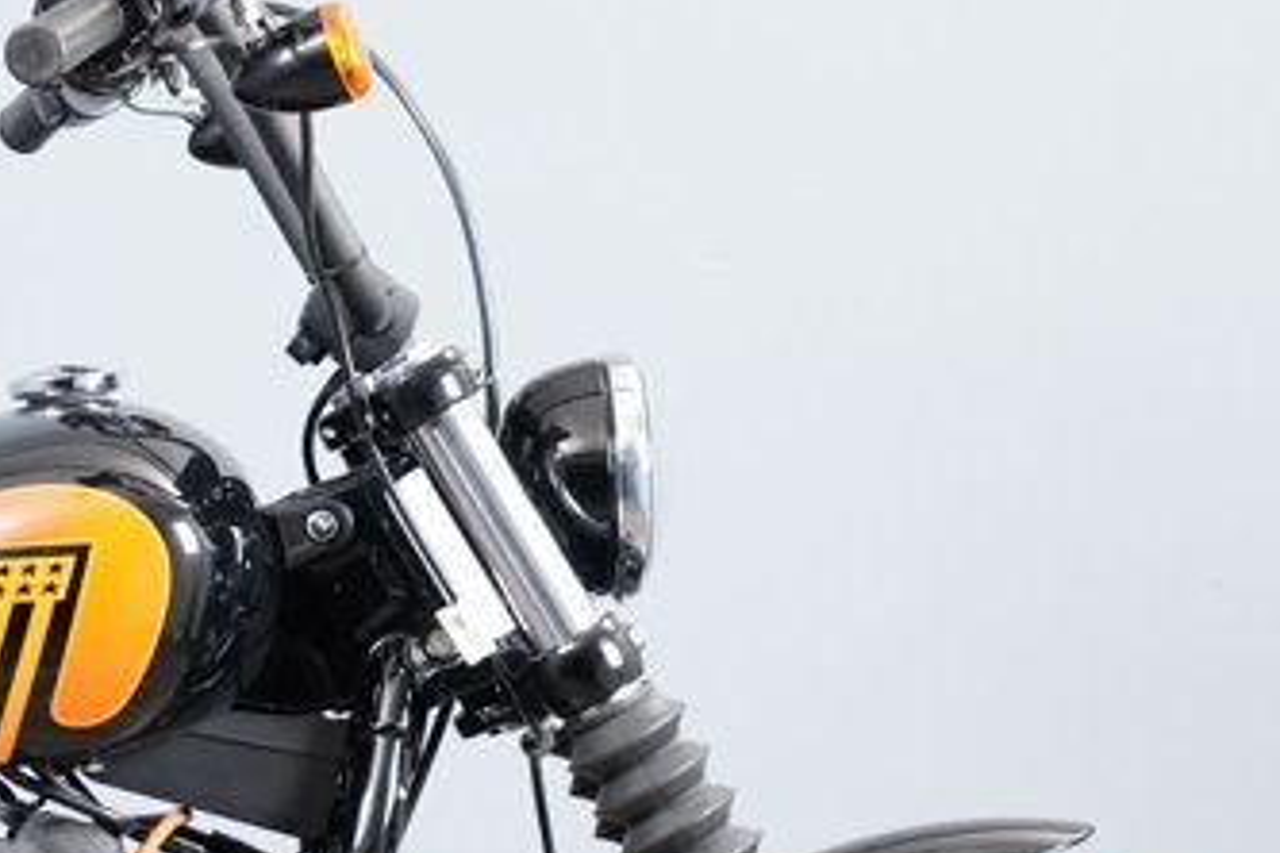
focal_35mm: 203
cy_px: 870
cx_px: -254
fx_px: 7217
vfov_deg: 6.7
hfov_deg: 10.0
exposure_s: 1/125
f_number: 4
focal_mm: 66
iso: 2000
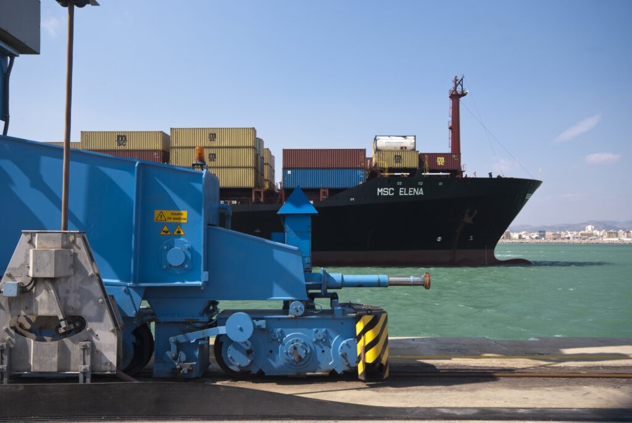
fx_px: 527
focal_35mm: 30
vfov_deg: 43.7
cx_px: 316
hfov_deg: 61.9
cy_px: 212
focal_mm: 20
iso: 100
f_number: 11
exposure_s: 1/30
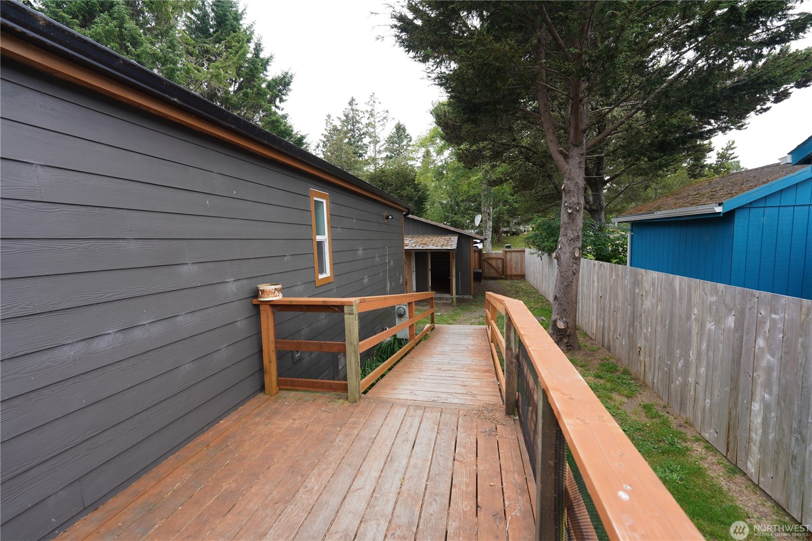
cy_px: 270
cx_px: 406
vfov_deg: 81.2
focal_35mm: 14
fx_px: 316
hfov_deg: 104.3
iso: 100
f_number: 4.5
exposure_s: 1/80
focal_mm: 14
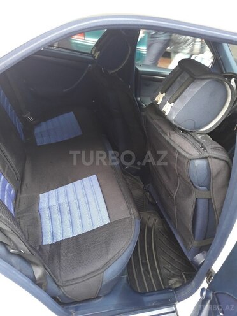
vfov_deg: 63.4
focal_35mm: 28
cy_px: 158
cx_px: 118
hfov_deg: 49.7
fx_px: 256
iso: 100
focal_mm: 3.7
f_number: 1.9
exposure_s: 1/33
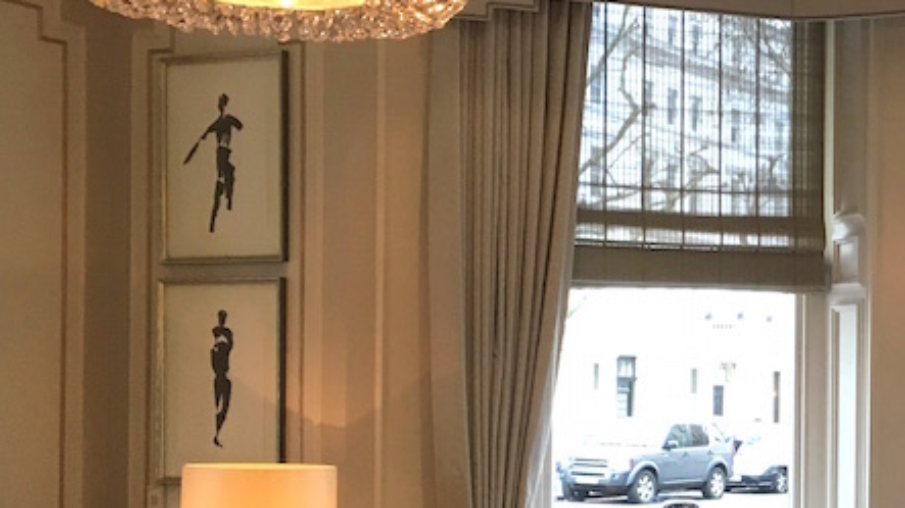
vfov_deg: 15.5
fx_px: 1847
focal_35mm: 77
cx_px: 1048
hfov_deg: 25.1
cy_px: 428
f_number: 2.2
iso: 64
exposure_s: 1/33
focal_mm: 4.15
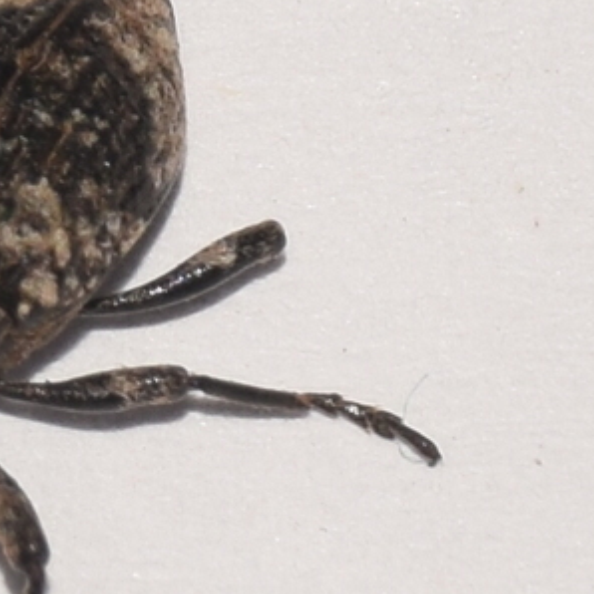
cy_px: 339
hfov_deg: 3.0
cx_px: -137
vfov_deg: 3.1
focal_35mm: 574
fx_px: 11144
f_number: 14
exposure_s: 1/200
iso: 100
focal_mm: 140
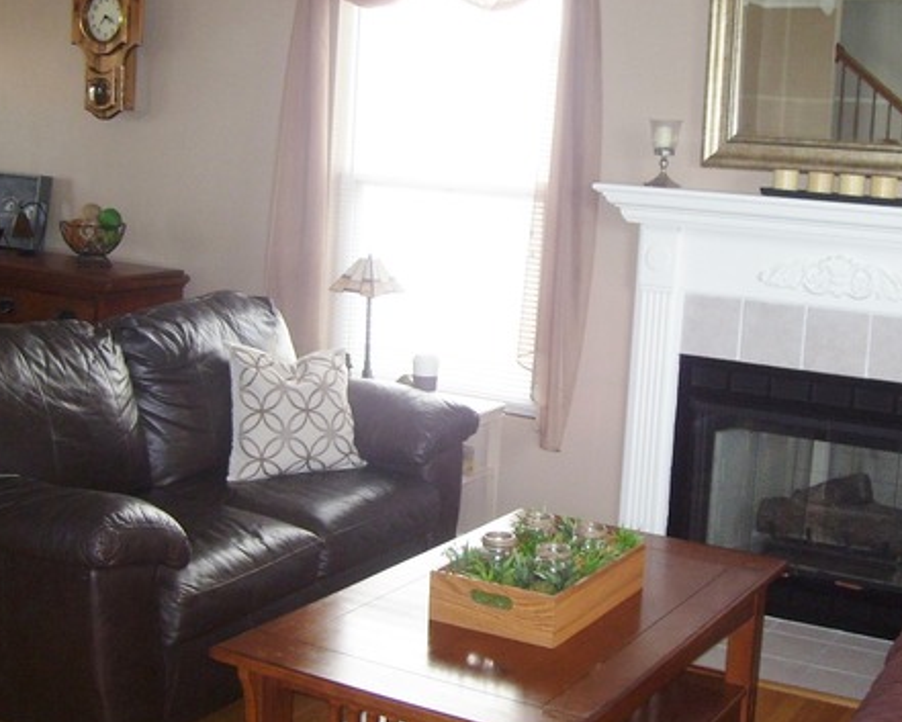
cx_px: 556
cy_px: 319
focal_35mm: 51
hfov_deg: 36.5
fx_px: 1362
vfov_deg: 29.7
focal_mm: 6
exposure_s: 1/60
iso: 125
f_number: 2.7
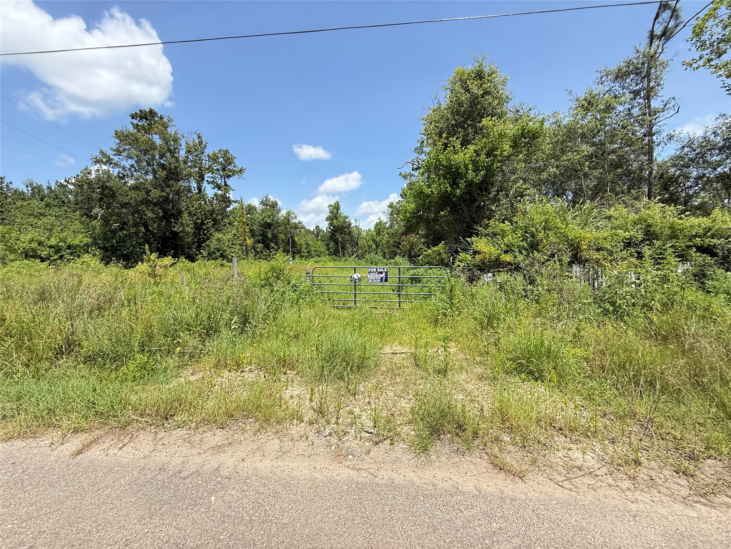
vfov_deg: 85.7
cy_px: 274
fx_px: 296
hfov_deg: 102.1
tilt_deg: -0.9
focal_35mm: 14
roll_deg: +0.0
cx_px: 366
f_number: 2.2
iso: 64
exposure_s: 1/1001
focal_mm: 2.22
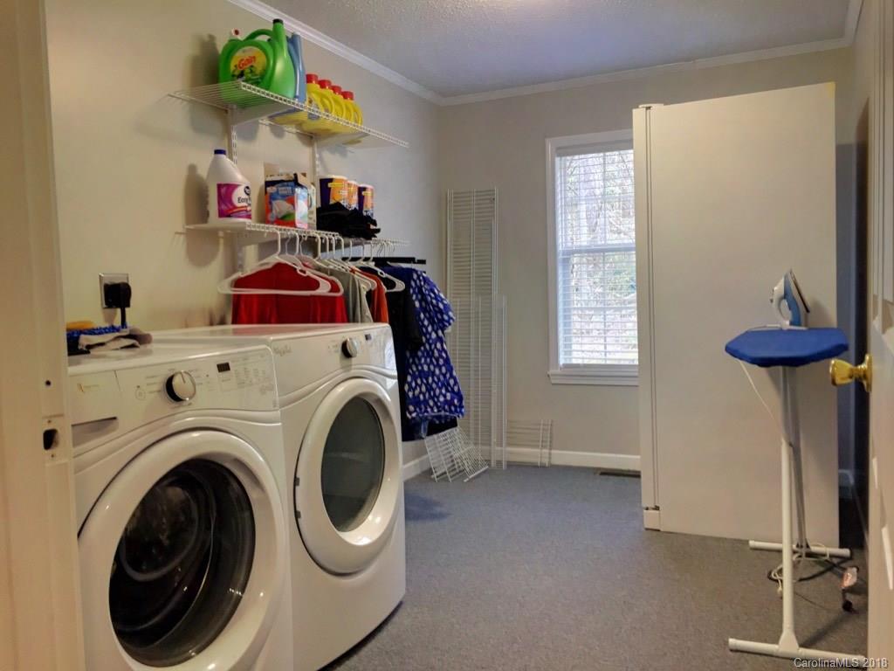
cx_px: 447
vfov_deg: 48.2
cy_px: 336
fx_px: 749
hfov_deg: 61.7
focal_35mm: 29
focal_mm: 4.15
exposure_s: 1/30
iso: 125
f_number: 2.2
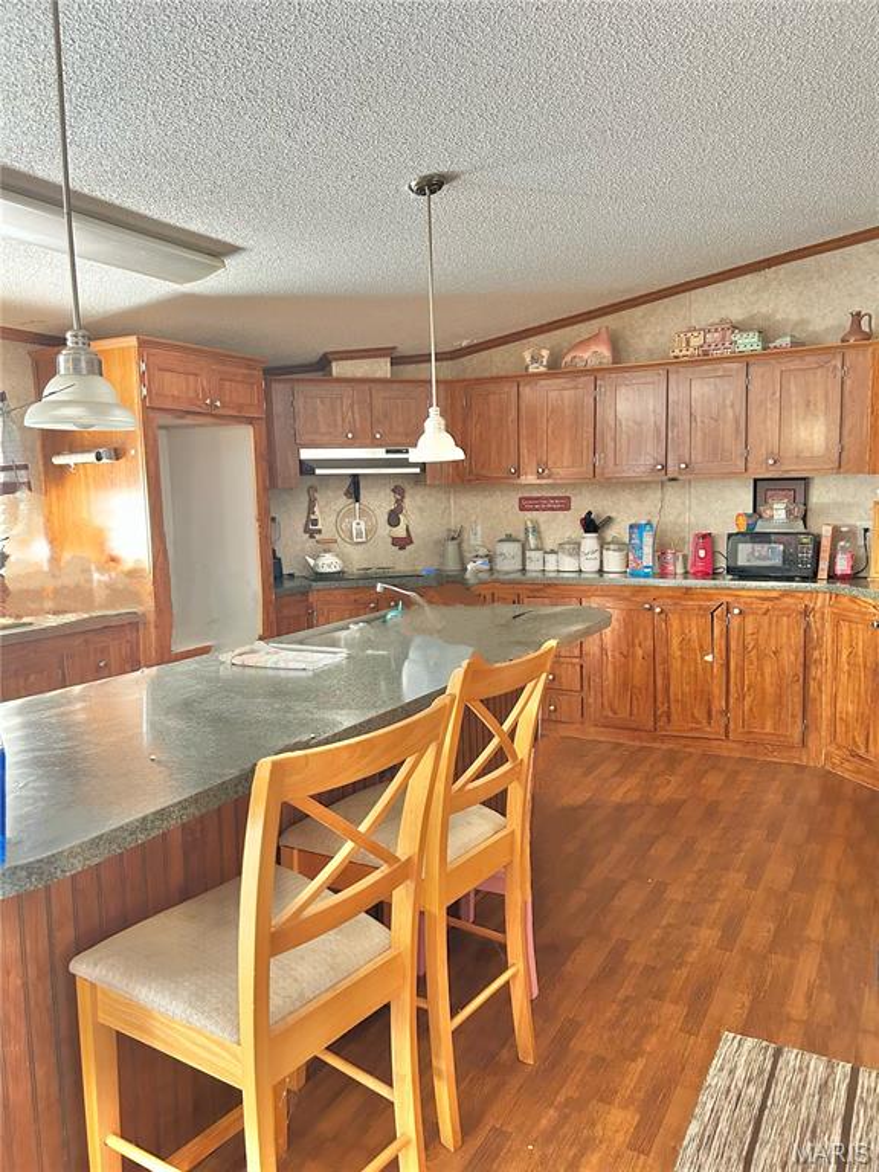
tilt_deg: -5.7
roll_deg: +1.9
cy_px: 586
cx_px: 440
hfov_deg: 53.1
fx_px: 880
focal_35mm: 26
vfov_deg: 67.3
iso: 320
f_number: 1.5
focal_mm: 5.7
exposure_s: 1/60
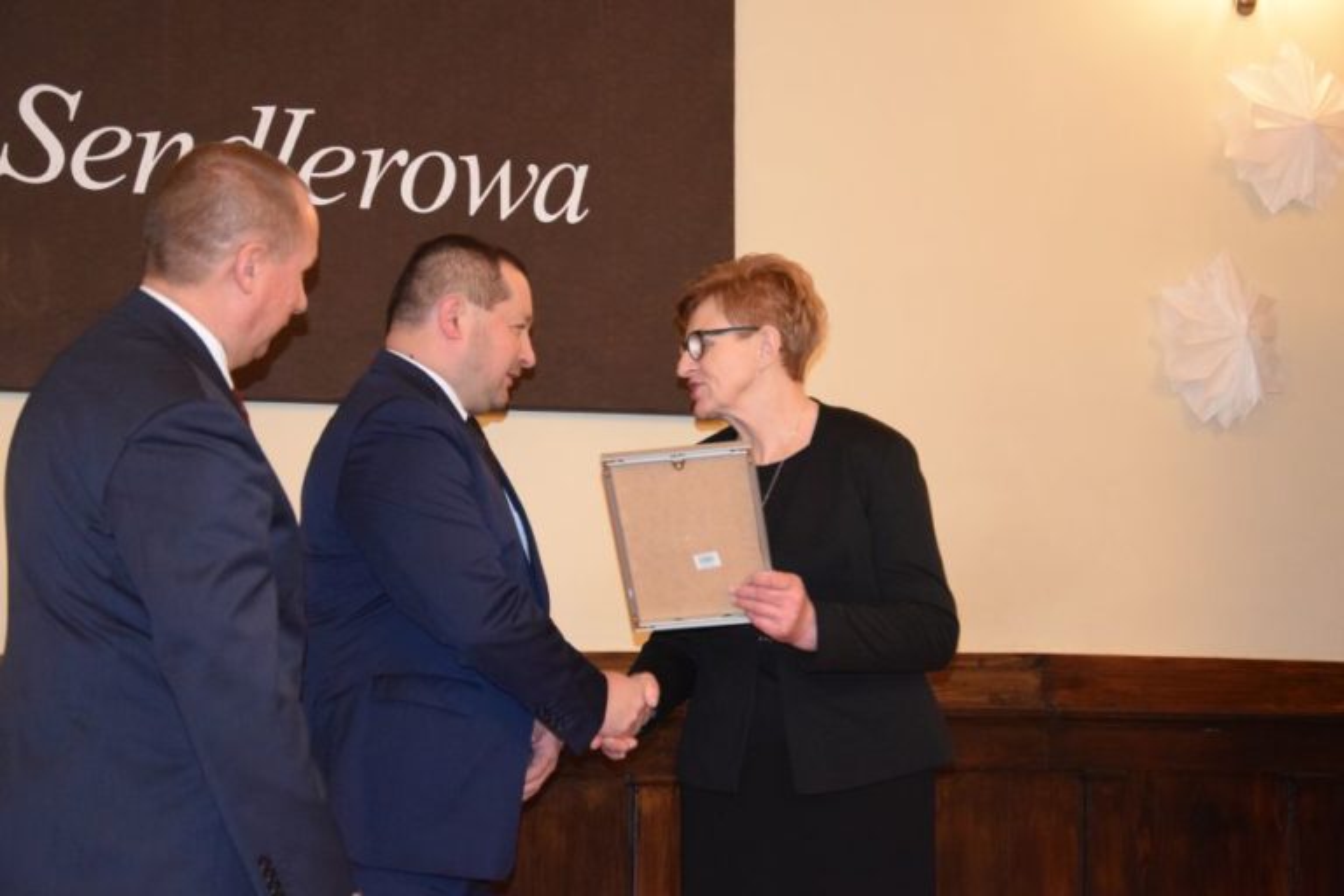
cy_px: 448
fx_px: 2688
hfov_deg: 28.1
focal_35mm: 72
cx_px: 672
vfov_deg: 18.9
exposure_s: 1/60
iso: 3200
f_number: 4.8
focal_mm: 48
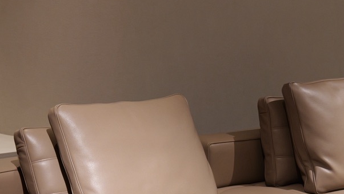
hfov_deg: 18.0
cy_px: 196
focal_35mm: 119
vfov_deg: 10.1
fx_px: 1086
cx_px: 171
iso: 1600
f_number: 4.6
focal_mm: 38
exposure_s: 1/60
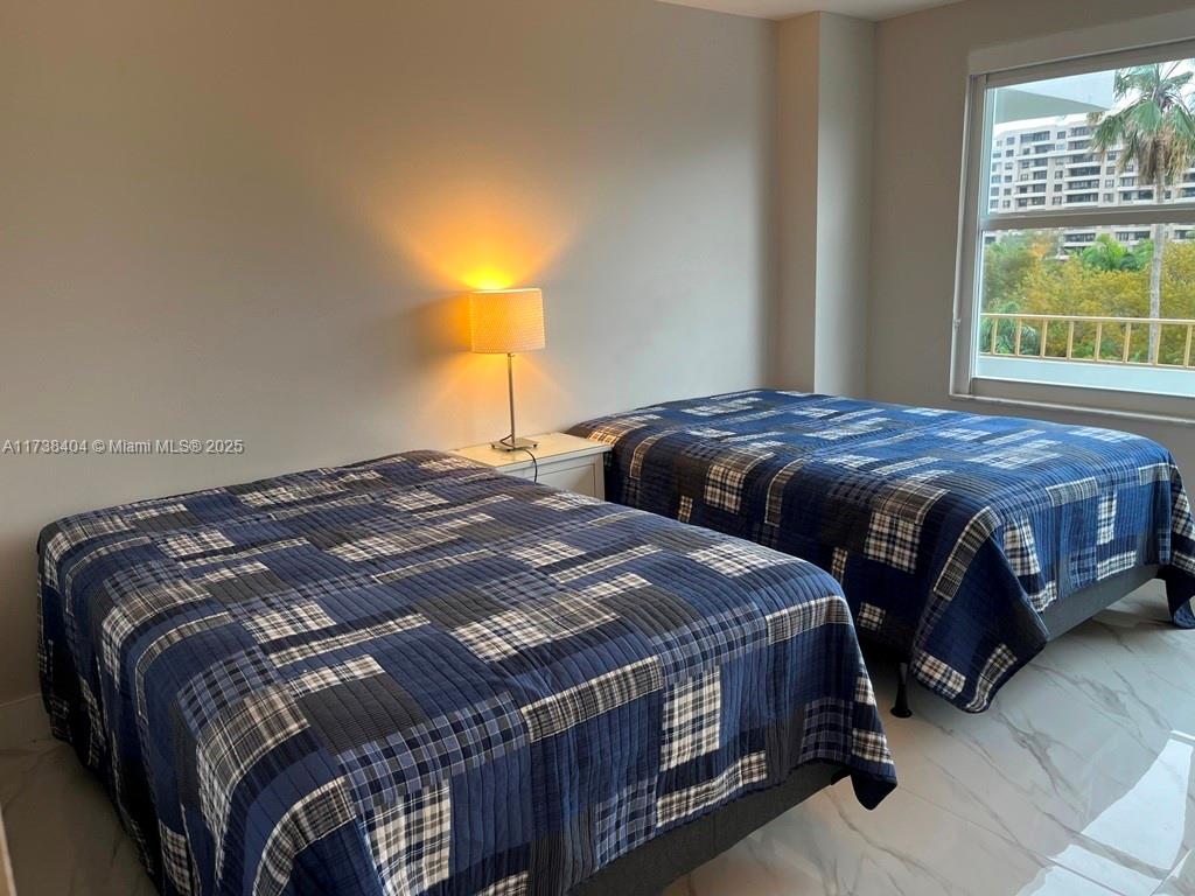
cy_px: 448
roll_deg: +1.6
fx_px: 898
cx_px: 598
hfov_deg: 67.3
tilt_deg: -11.4
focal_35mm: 26
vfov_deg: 53.1
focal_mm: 5.1
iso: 64
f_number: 1.6
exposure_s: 1/60
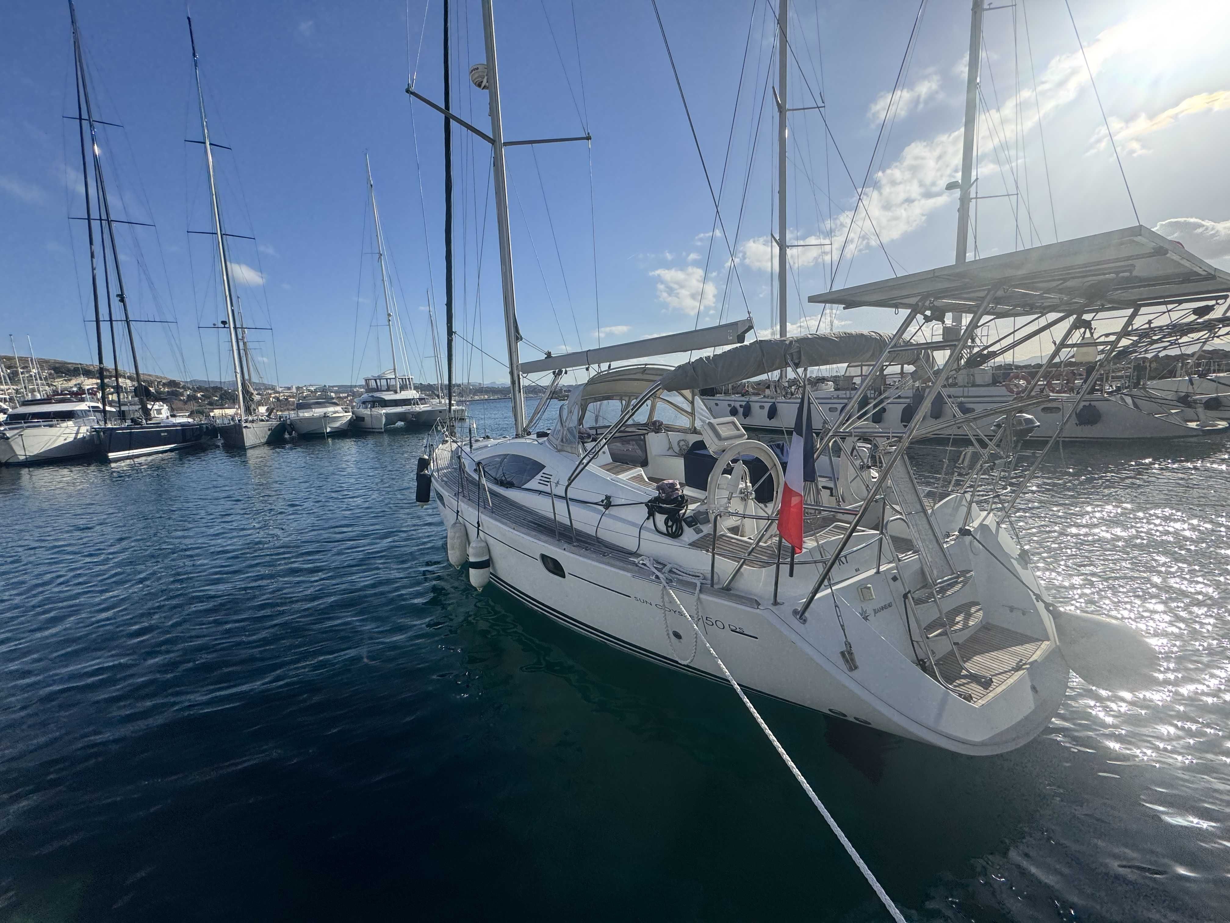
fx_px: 497
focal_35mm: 14
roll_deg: +3.6
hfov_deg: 102.1
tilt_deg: -8.6
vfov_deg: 85.7
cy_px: 462
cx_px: 615
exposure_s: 1/2415
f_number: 2.2
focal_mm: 2.22
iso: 50
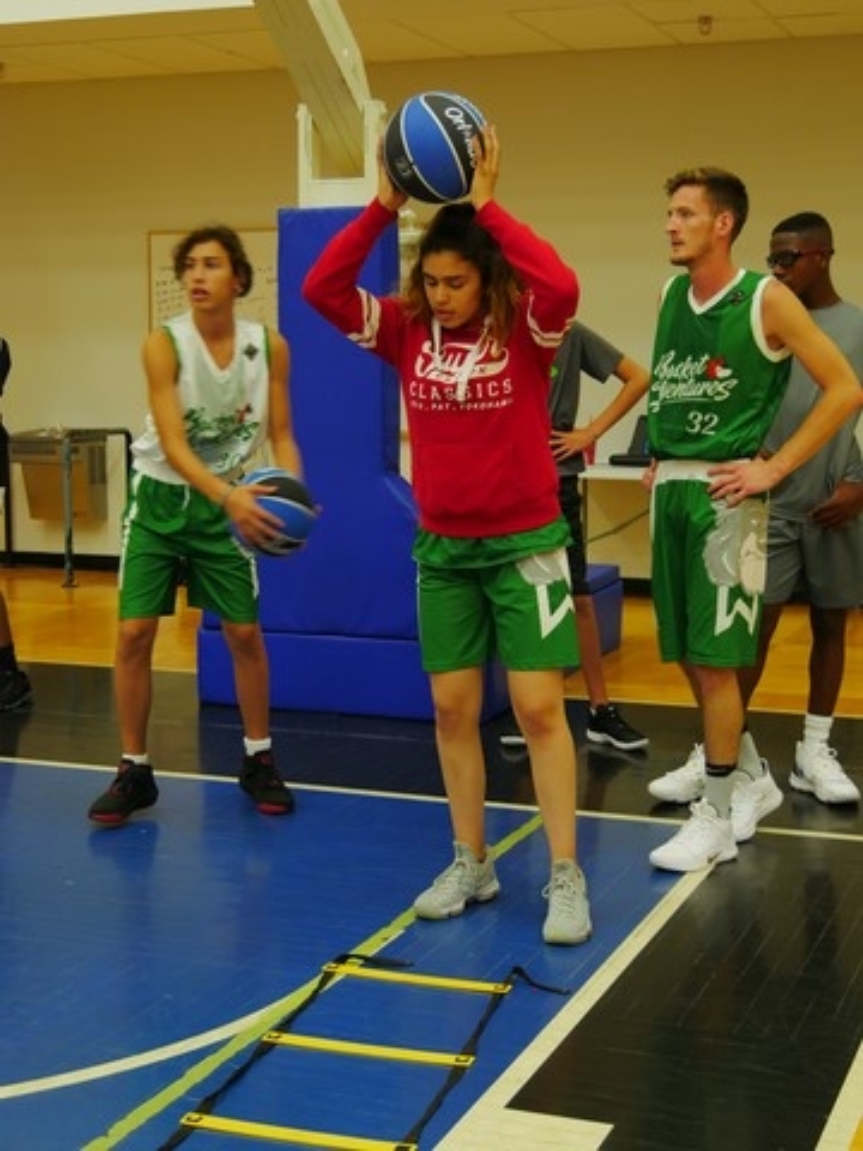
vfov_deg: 34.3
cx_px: 432
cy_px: 576
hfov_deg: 26.1
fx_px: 1861
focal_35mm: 56
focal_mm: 28
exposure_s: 1/50
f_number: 4.3
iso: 800
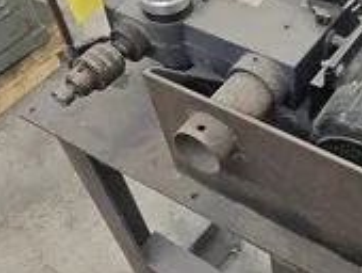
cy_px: 107
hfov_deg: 33.1
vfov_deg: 27.0
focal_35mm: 54
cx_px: 347
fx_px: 566
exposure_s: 1/120
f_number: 1.8
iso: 320
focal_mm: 5.4
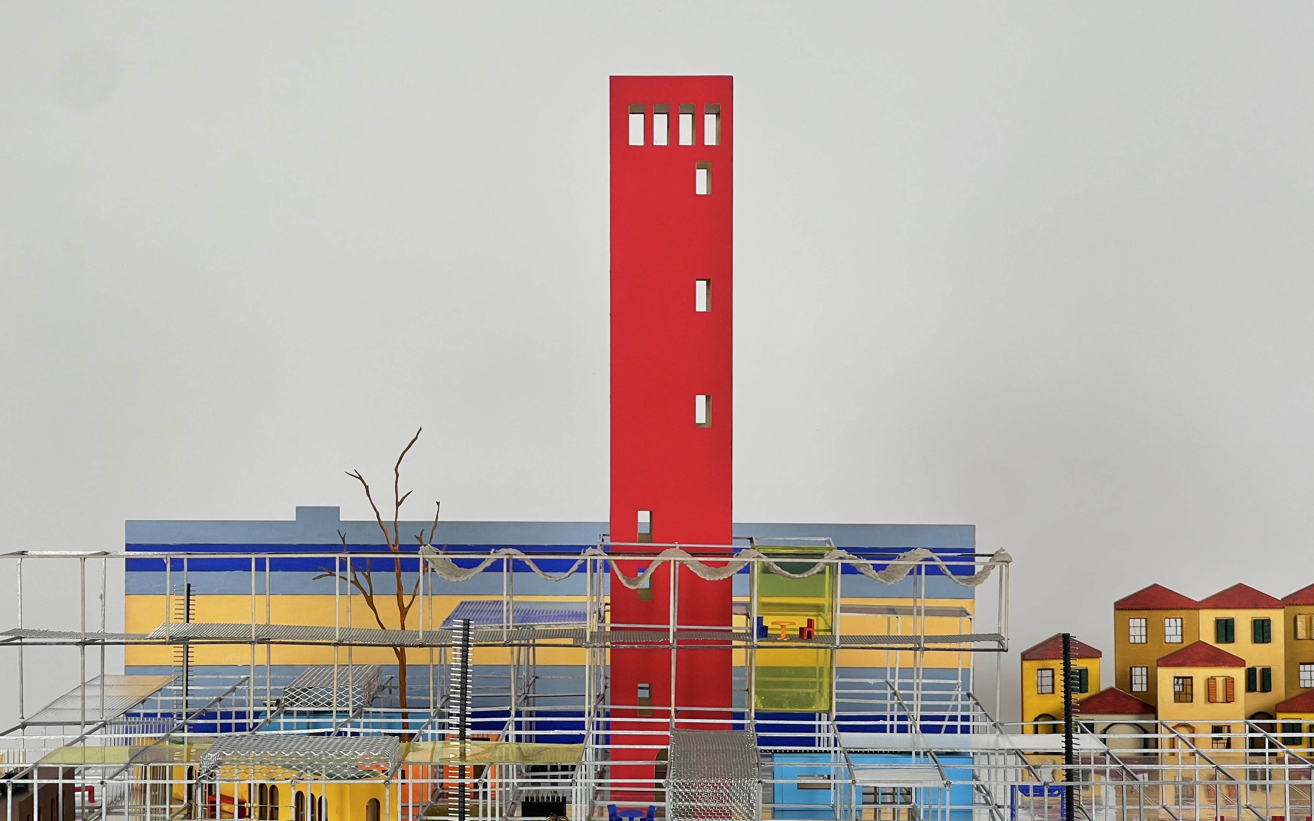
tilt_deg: -2.3
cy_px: 467
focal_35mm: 68
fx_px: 2435
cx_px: 656
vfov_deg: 19.1
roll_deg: -0.3
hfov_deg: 30.2
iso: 25
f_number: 2.2
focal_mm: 7.5
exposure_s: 1/99
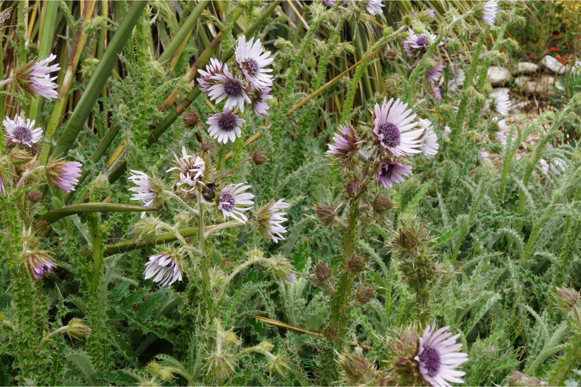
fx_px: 847
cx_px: 290
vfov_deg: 25.8
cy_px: 194
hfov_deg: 37.9
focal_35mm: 52
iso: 100
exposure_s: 1/100
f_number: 9
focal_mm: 35
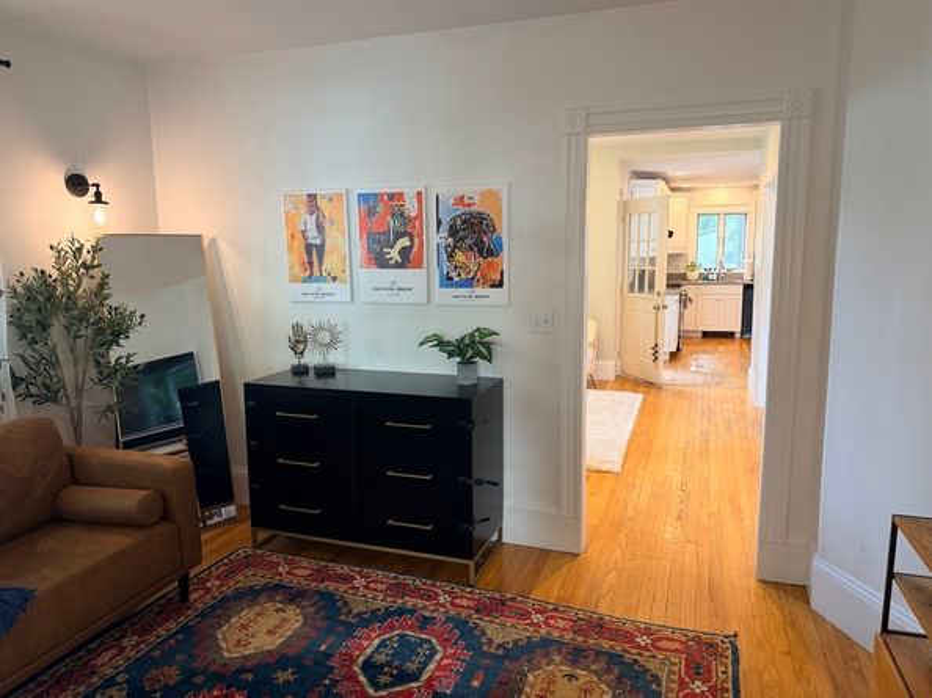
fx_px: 646
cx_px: 466
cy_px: 349
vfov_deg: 56.8
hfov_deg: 71.6
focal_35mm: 24
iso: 160
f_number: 1.78
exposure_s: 1/60
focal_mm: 6.76
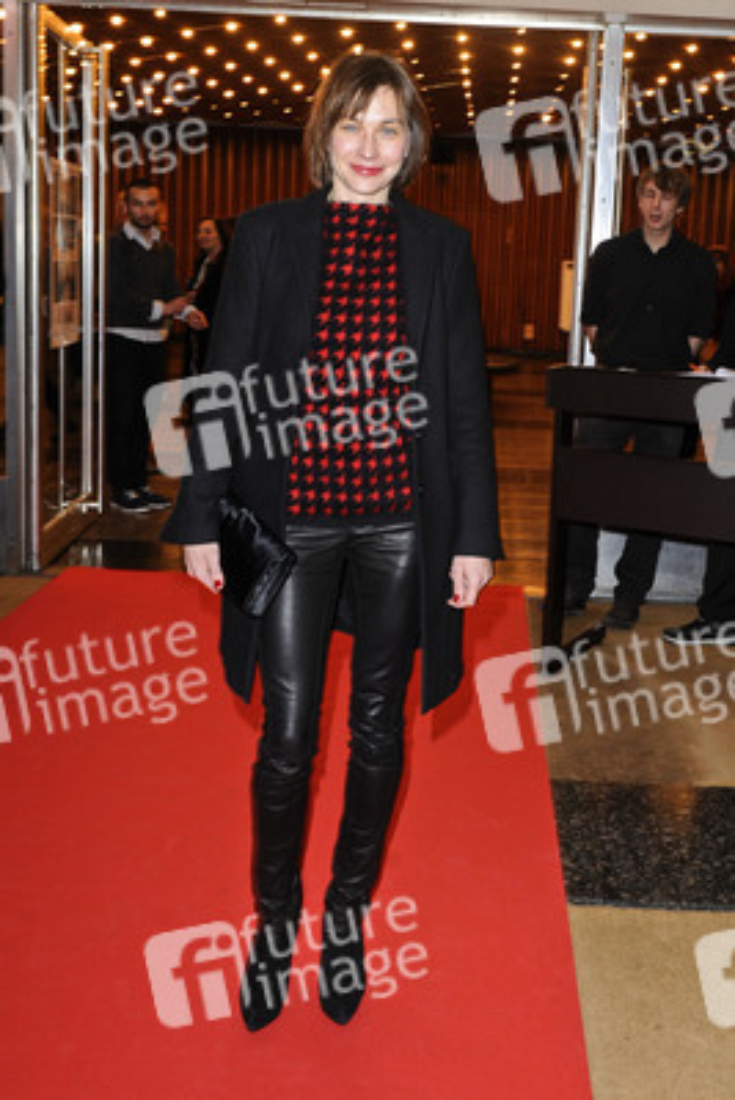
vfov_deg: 55.8
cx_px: 368
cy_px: 550
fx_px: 1040
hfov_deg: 38.9
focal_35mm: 34
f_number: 5.6
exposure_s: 1/15
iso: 1000
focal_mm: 34
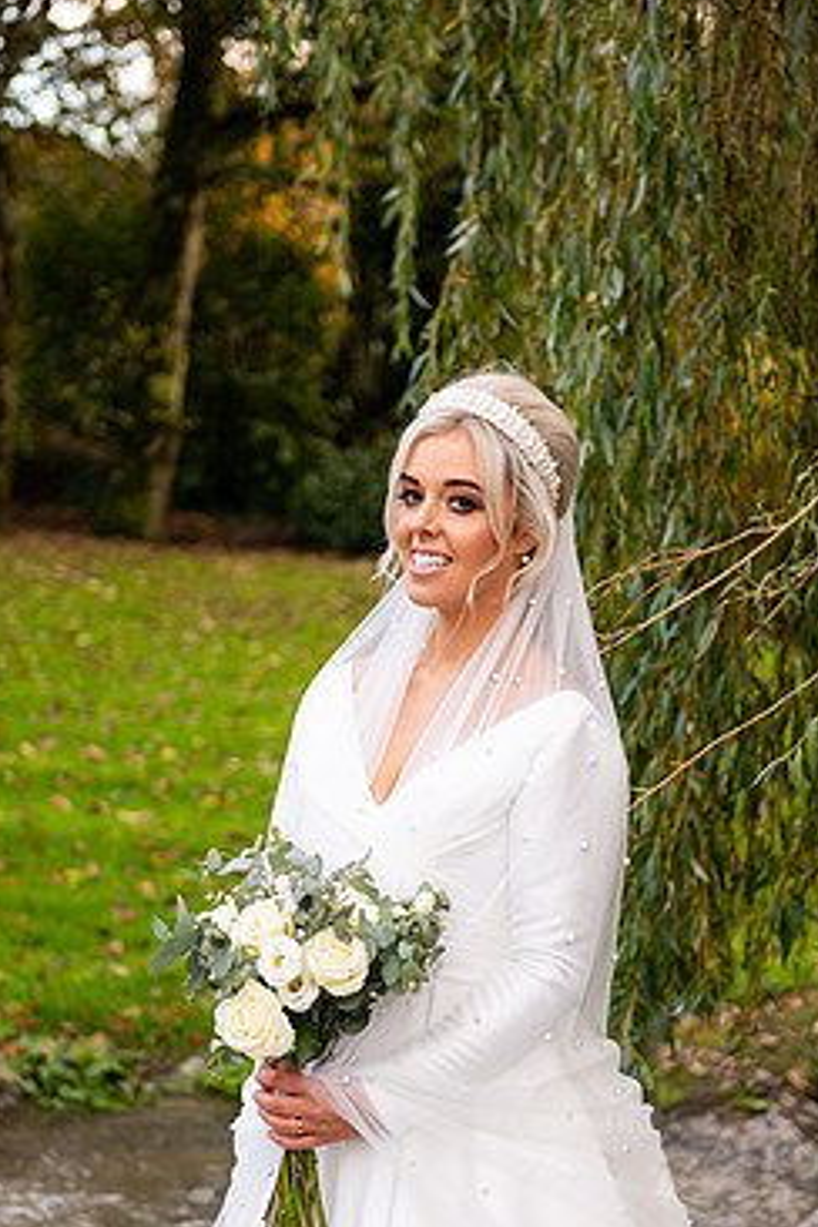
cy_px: 727
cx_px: 436
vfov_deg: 23.6
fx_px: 2931
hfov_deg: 15.9
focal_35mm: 86
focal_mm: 70
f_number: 3.5
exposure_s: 1/160
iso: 160
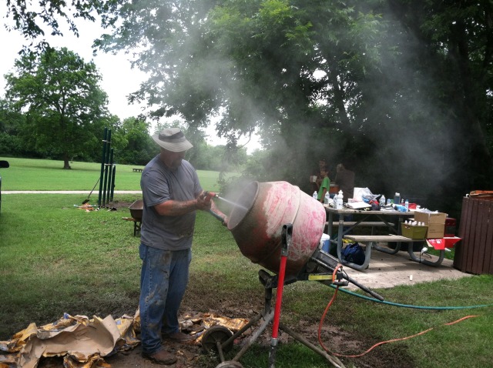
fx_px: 498
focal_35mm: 35
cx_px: 246
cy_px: 184
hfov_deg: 52.7
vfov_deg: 40.6
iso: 80
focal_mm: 3.85
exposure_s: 1/338
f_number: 2.8
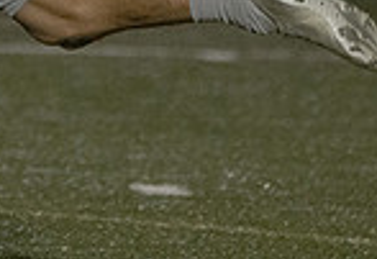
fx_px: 13542
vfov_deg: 1.1
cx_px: -143
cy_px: -196
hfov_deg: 1.6
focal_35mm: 1281
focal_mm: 282
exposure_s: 1/1000
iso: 16000
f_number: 5.6
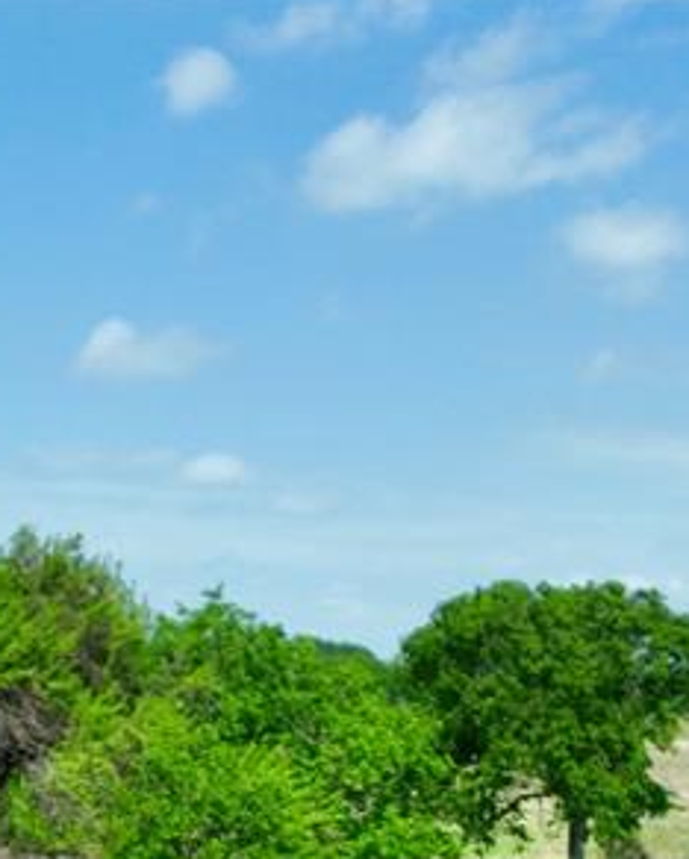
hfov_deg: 18.7
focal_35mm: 82
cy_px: 1119
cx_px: 433
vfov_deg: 21.1
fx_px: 2088
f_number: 2.8
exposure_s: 1/1600
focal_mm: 12.29
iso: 100
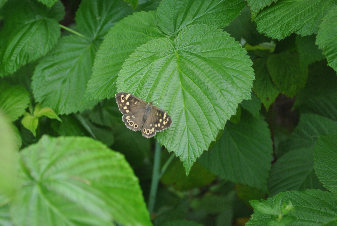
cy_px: 118
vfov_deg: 13.9
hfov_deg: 20.7
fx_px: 924
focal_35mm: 99
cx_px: 149
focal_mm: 55
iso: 200
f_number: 5.6
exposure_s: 1/80
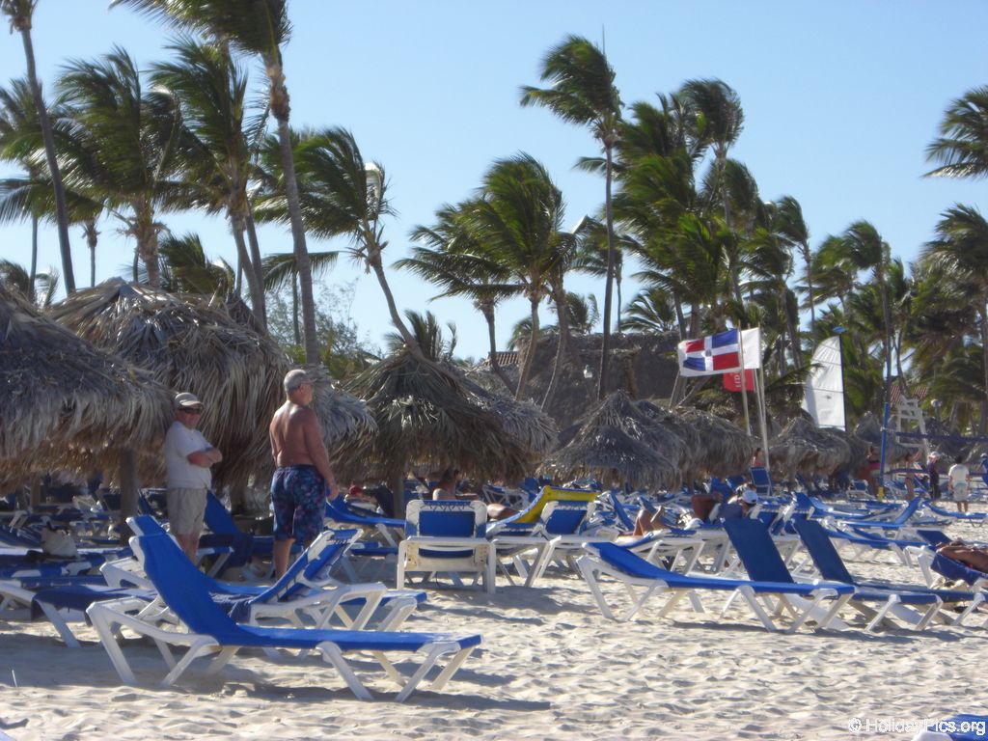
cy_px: 370
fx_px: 3254
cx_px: 494
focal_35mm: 114
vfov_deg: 13.0
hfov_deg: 17.3
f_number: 5.2
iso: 64
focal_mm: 18.6
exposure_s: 1/400
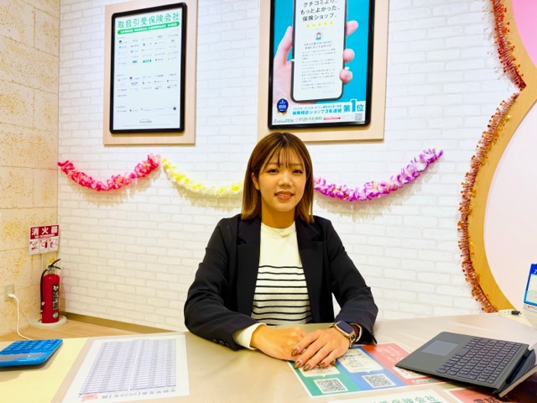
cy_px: 202
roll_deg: -1.5
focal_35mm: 24
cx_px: 268
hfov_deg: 71.6
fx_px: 372
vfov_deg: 56.8
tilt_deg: -1.4
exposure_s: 1/120
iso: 64
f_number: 1.78
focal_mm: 6.76
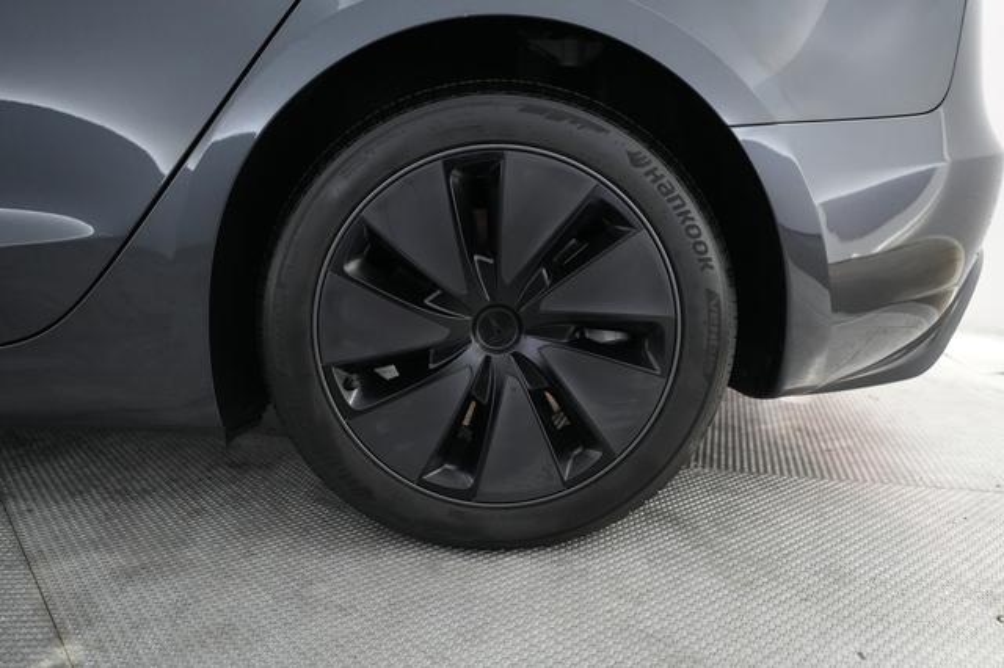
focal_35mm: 28
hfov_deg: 65.5
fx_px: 780
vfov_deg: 46.4
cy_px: 334
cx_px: 502
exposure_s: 1/160
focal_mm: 28
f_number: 2.8
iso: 5000
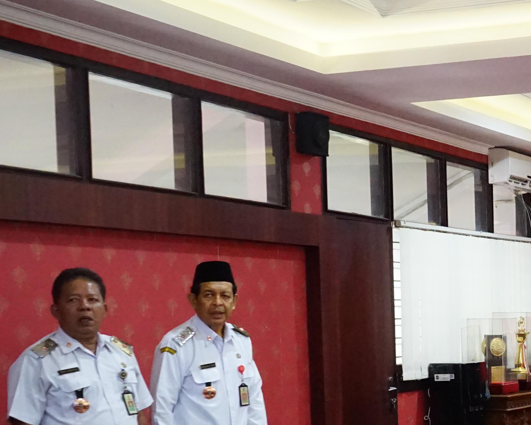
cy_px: 352
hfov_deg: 23.5
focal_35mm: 72
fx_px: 1132
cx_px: 681
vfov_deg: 21.0
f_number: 6.3
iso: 8000
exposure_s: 1/80
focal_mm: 28
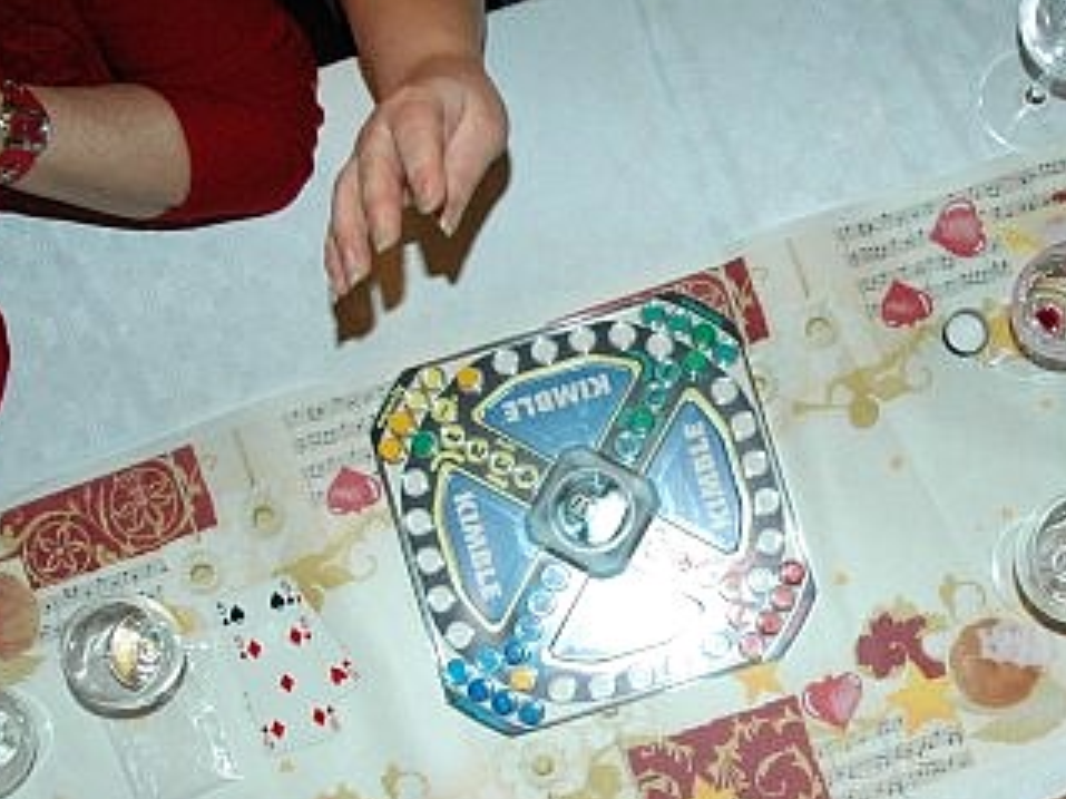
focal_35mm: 49
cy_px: 612
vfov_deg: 29.1
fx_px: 1508
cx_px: 688
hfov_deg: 38.6
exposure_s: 1/60
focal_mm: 18
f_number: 5
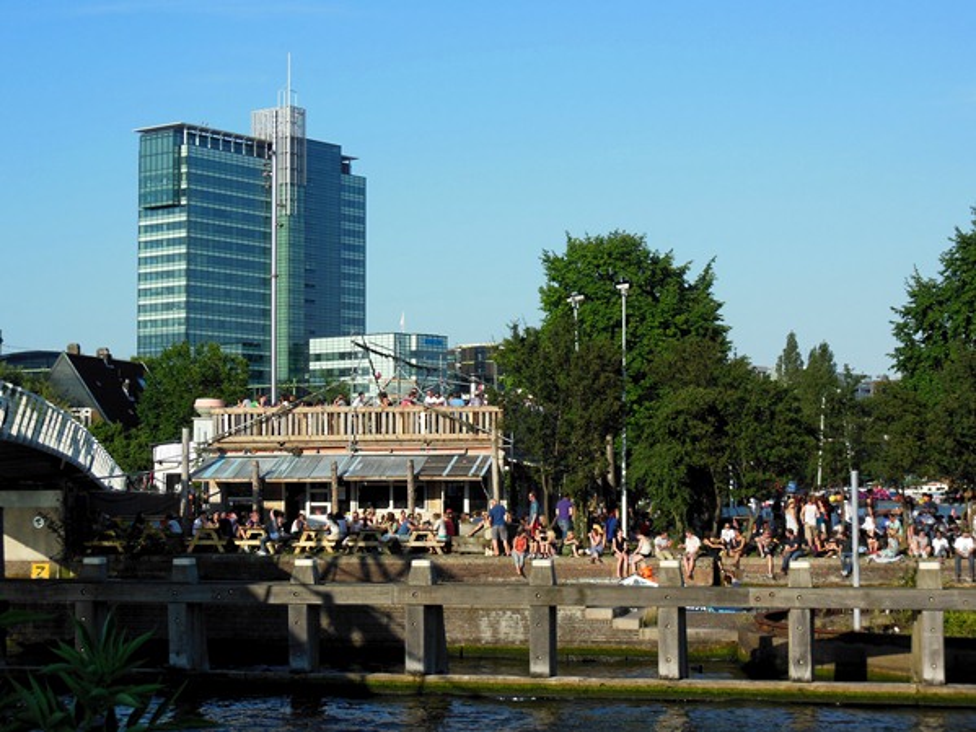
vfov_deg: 22.2
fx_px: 1861
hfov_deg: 29.4
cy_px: 366
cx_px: 488
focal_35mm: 66
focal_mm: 11.7
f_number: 4.3
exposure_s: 1/1000
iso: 125
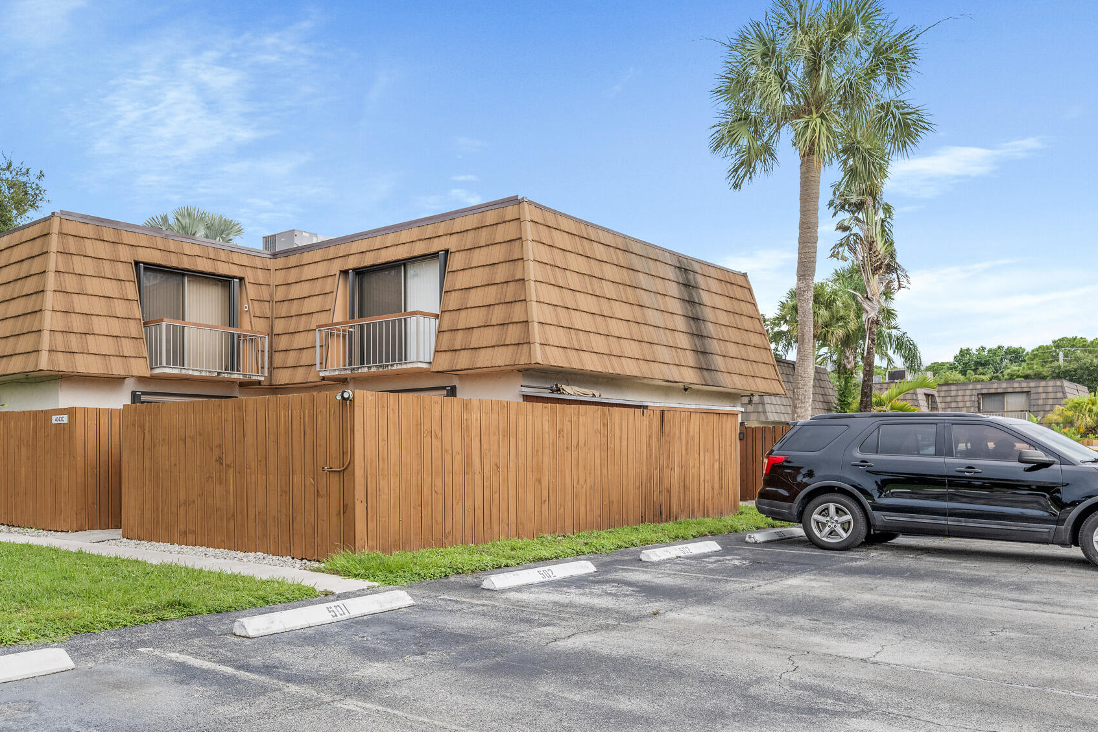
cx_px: 332
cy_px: 451
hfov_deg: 58.4
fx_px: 946
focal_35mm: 31
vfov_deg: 42.1
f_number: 8
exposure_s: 1/125
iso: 500
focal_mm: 21
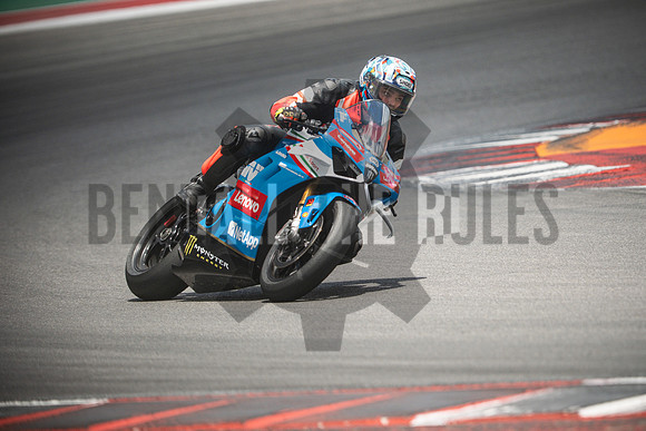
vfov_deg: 3.3
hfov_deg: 4.9
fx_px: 7538
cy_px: 216
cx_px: 323
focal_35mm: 420
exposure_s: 1/4000
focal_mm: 280
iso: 640
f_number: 2.8
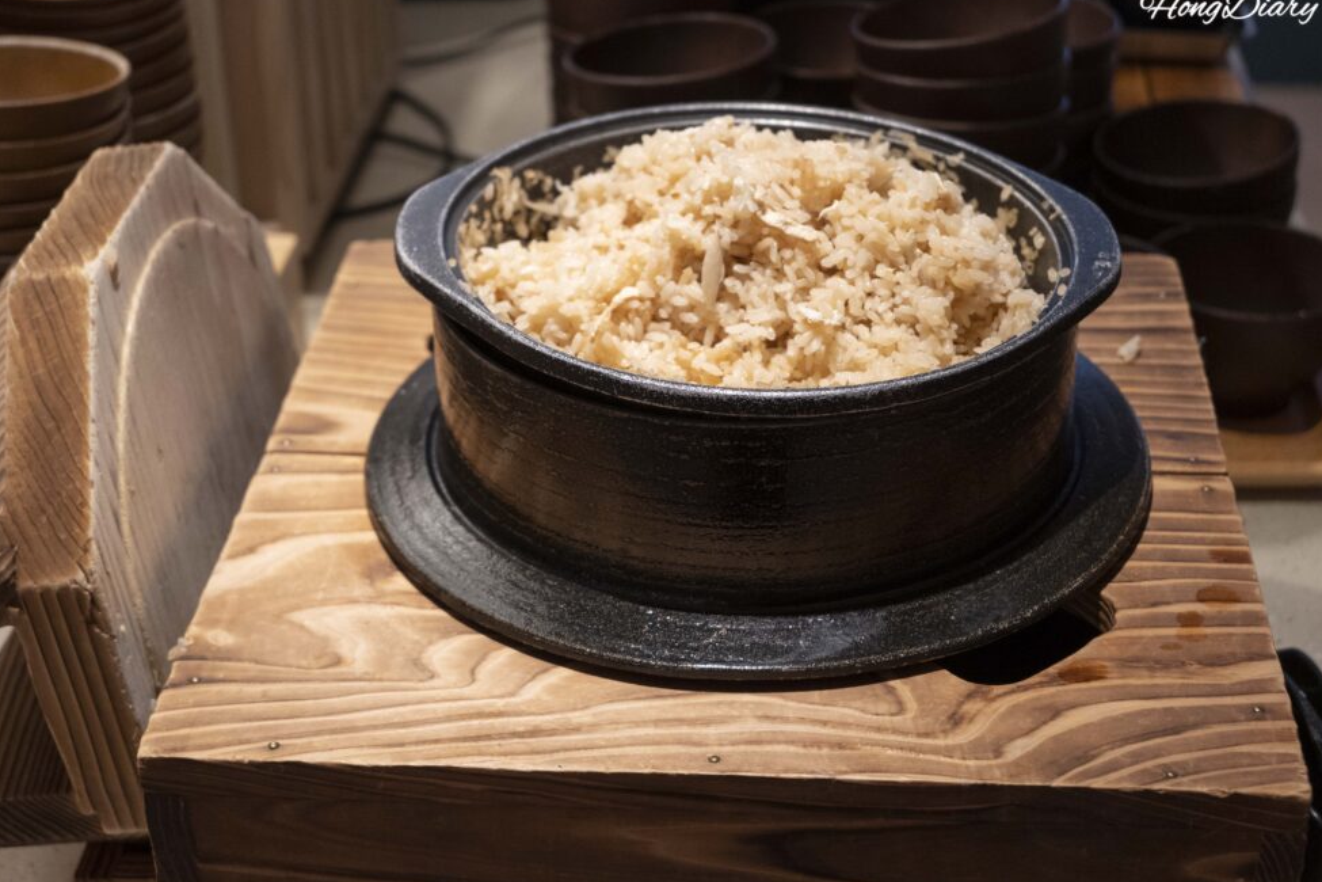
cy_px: 424
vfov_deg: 21.6
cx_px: 663
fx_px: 2313
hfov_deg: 31.9
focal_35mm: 63
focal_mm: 60
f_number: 5.6
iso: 4000
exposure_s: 1/160
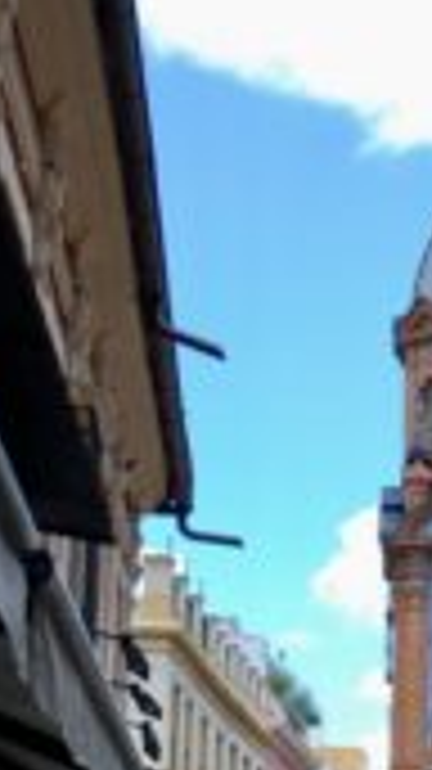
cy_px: 709
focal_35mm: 125
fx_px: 2540
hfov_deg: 9.1
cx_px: 855
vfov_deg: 17.0
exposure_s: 1/160
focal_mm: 27
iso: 100
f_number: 6.3
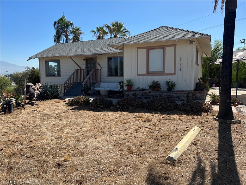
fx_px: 185
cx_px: 123
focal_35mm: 26
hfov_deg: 67.3
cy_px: 92
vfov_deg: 53.1
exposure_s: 1/3077
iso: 50
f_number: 1.5
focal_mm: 5.7
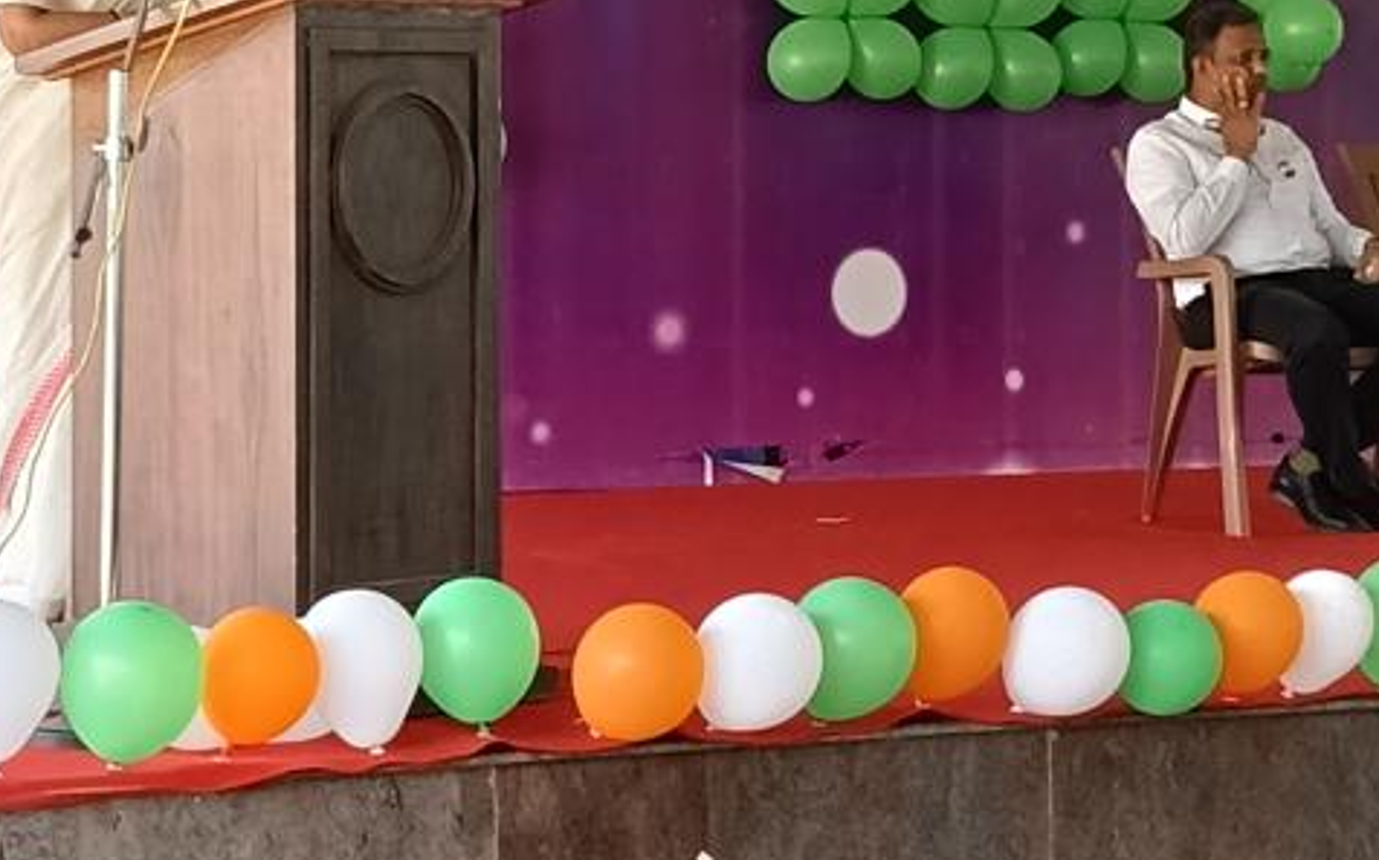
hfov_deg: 16.1
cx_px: 655
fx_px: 4883
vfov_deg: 10.0
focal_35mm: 130
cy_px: 162
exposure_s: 1/100
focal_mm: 3.98
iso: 320
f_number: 1.8
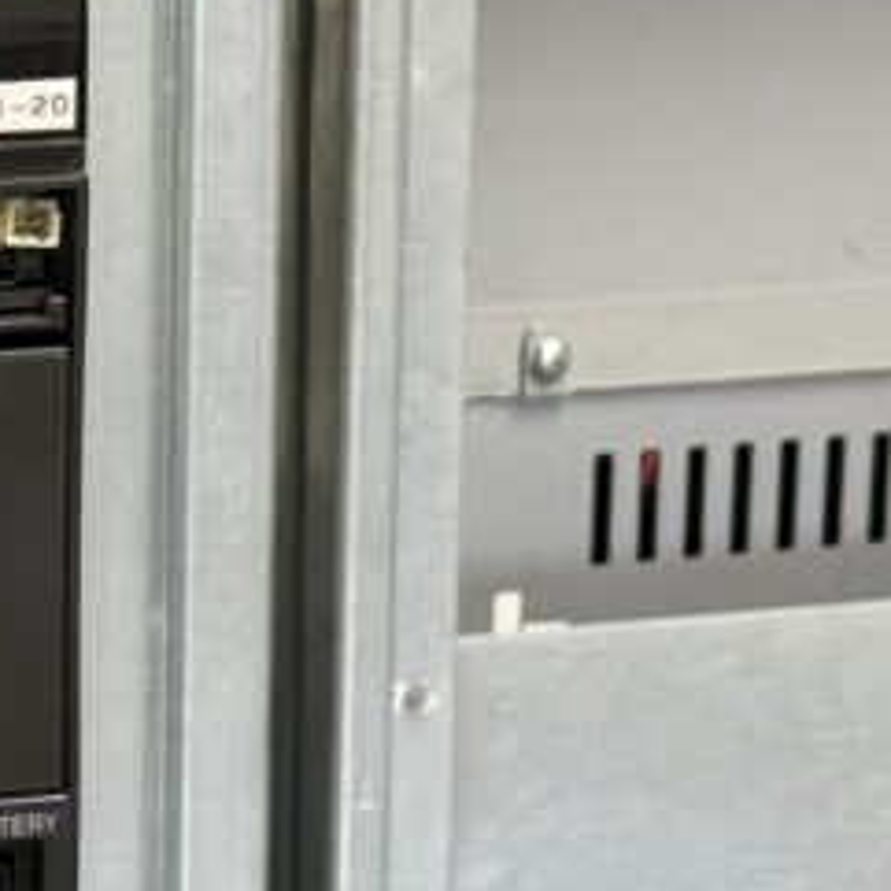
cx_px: -340
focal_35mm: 180
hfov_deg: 9.5
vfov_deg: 9.6
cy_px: 1076
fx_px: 5242
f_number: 1.78
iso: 200
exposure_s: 1/33
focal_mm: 6.76
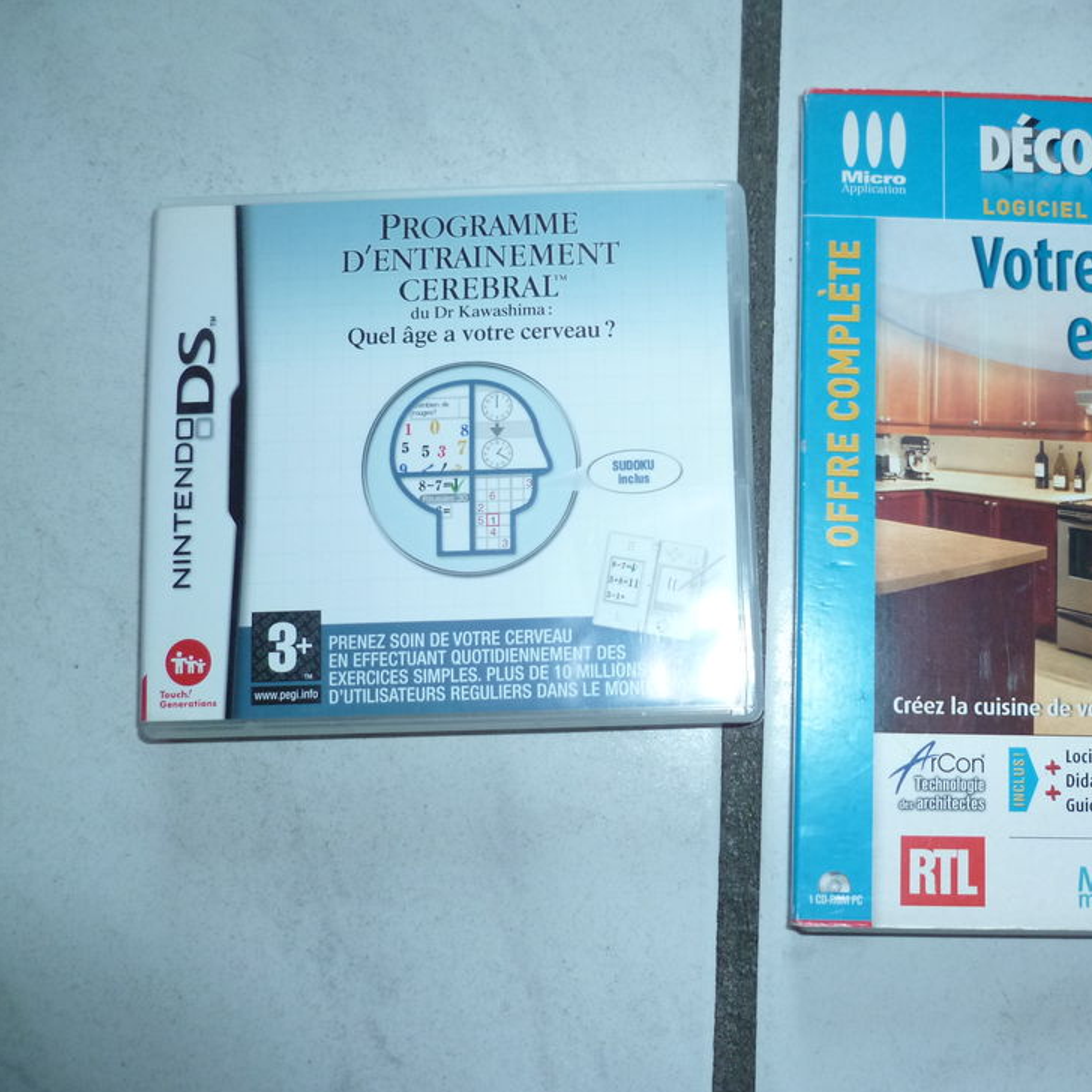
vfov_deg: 48.5
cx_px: 720
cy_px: 549
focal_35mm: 34
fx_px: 1213
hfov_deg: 47.7
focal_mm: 5
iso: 200
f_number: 3.3
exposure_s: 1/30
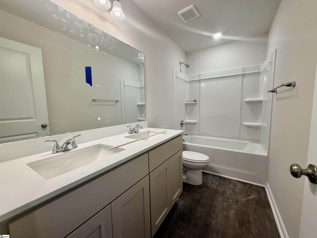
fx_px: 128
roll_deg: +2.2
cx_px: 158
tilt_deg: -5.3
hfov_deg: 102.1
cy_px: 119
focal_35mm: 14
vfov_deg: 85.7
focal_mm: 2.22
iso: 160
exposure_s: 1/120
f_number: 2.2
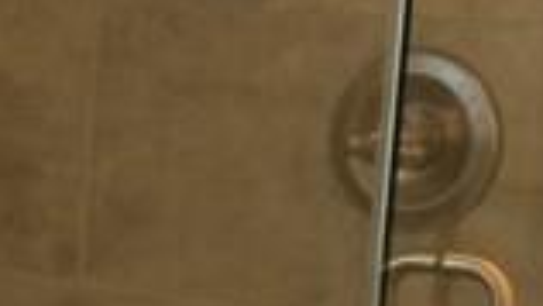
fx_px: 2953
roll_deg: +1.0
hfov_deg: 9.0
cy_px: 591
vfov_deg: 5.8
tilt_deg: -16.5
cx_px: -949
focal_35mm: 205
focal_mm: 4.15
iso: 40
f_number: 2.2
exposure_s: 1/30
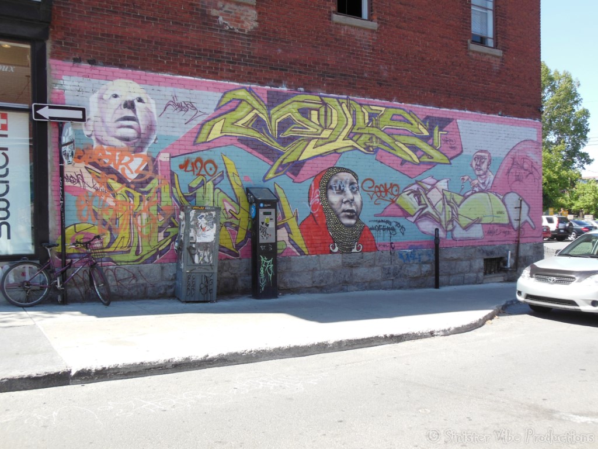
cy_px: 224
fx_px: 570
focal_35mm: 33
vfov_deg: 42.9
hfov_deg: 55.4
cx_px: 299
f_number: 3.5
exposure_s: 1/400
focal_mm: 6
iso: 125
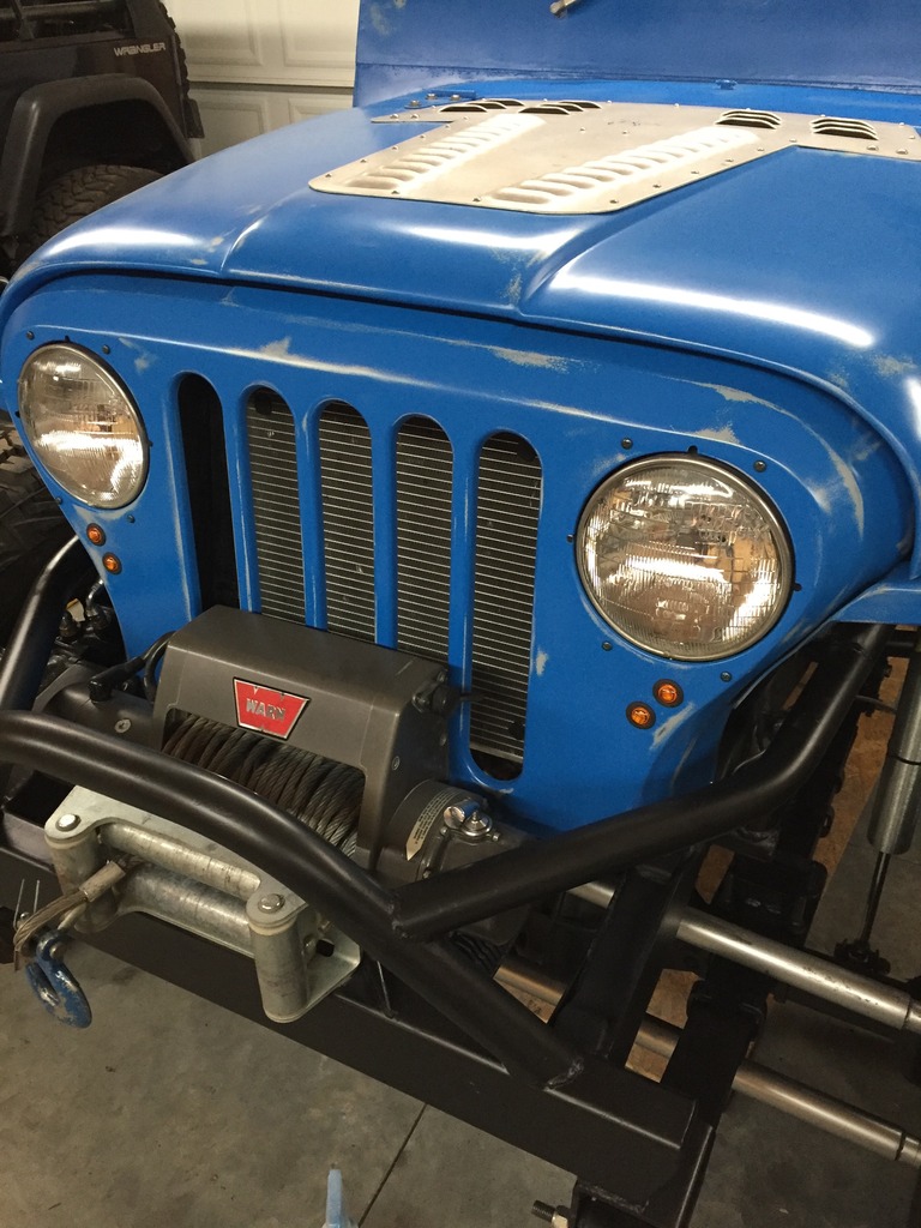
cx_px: 460
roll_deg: +2.9
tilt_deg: -32.7
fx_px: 1029
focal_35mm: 29
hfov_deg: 48.2
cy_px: 614
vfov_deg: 61.7
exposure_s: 1/30
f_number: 2.2
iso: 200
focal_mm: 4.15
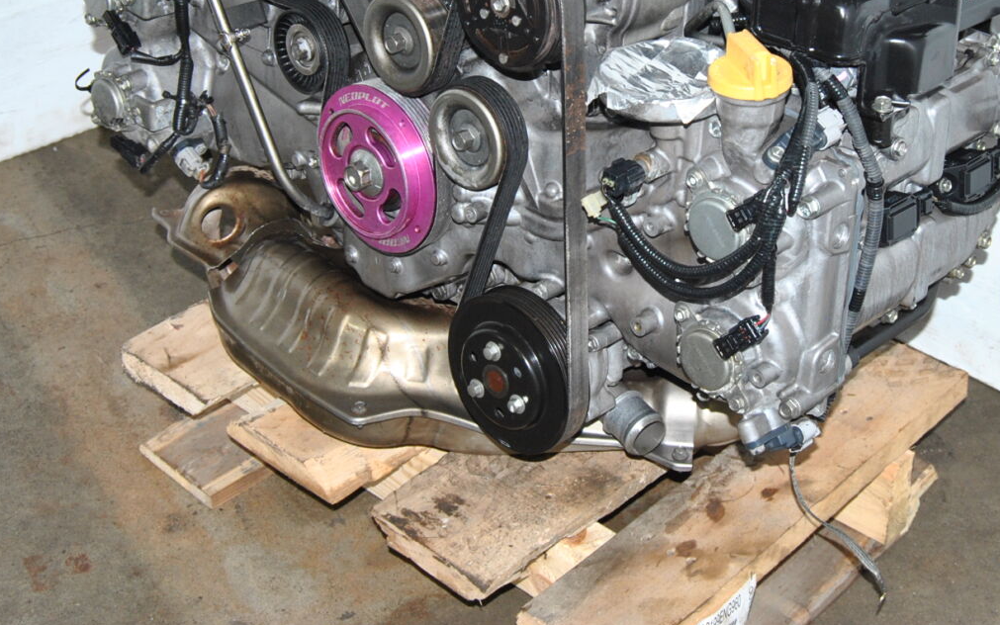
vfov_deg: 20.4
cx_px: 612
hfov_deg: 32.4
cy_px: 106
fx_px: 1717
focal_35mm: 63
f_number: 7.1
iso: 400
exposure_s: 1/200
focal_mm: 26
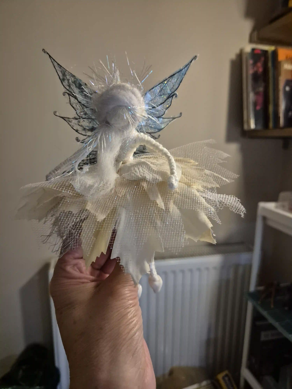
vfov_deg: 73.9
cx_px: 146
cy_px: 194
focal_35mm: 23
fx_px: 259
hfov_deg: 58.9
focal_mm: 5.4
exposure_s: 1/100
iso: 1600
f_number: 1.8
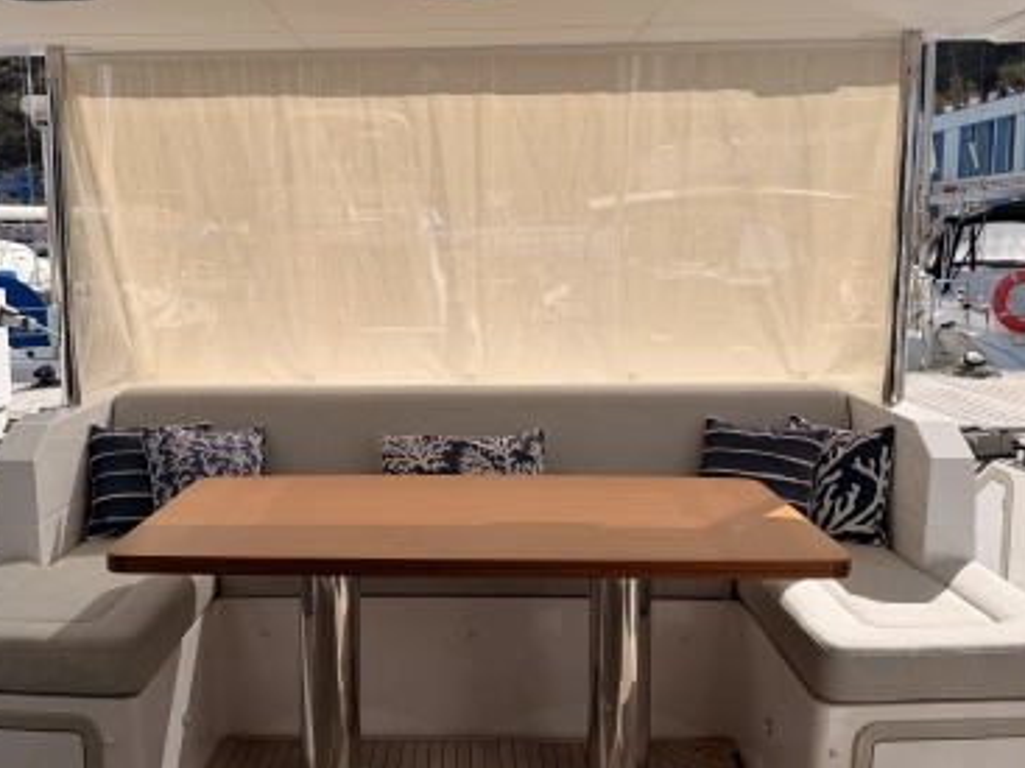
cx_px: 436
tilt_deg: -7.7
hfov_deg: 51.2
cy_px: 387
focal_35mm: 36
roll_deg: +1.4
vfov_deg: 39.6
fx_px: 1066
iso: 80
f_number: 1.78
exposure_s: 1/5319
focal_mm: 6.76
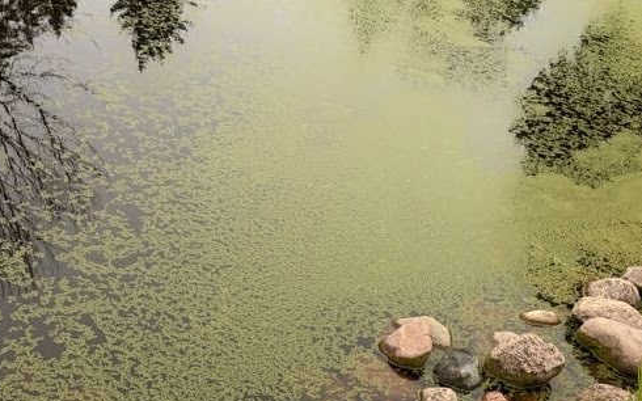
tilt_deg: -43.5
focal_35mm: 47
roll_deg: -14.0
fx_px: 822
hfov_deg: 42.7
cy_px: 516
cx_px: 328
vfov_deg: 24.1
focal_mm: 5.96
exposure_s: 1/539
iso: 50
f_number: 1.6
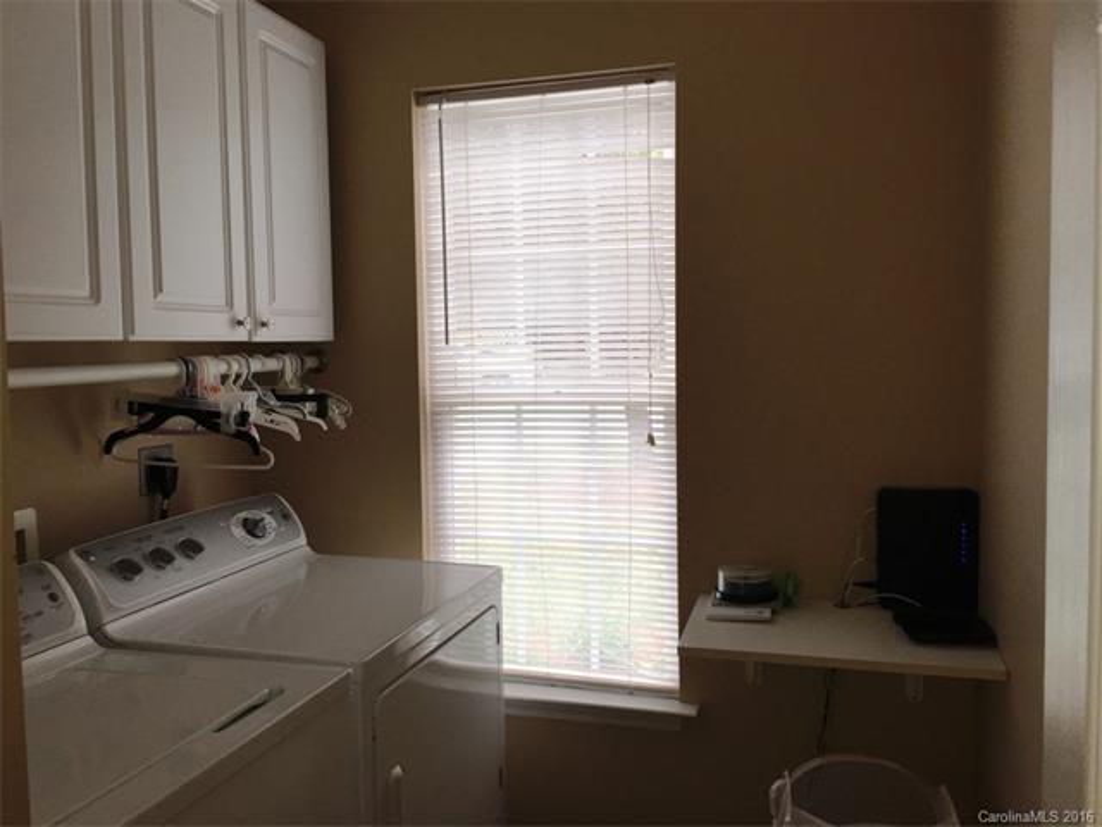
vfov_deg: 48.2
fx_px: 923
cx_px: 551
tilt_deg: -1.4
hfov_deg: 61.7
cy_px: 414
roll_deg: +0.6
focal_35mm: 29
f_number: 2.2
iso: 40
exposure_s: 1/120
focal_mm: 4.15
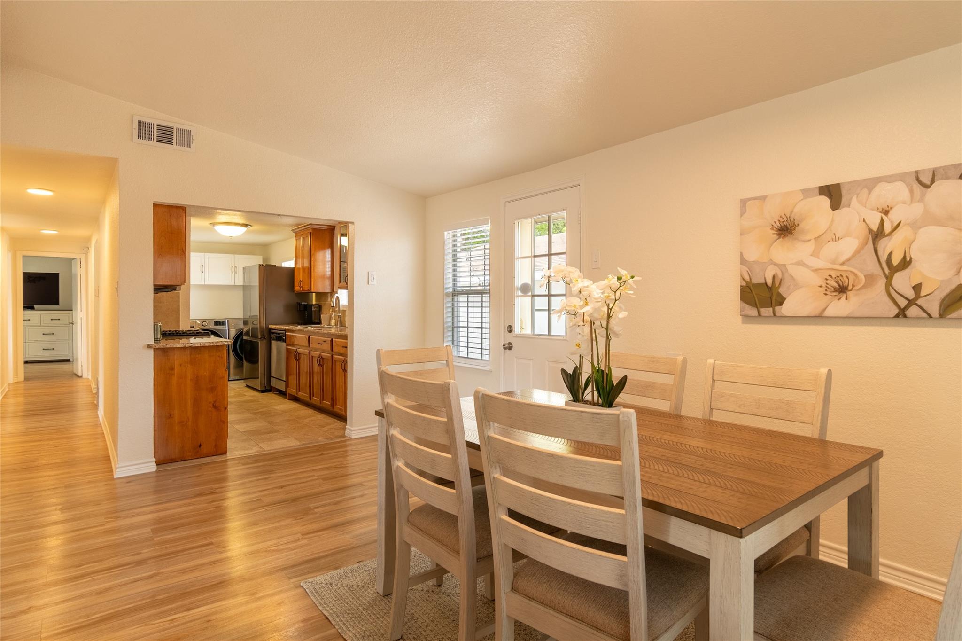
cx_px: 481
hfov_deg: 85.4
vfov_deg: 63.2
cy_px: 320
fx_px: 521
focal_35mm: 20
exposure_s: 1/90
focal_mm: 13
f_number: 8
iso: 200
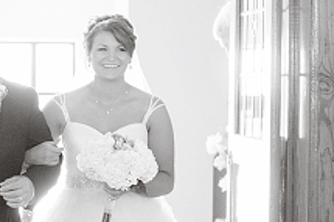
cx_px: 57
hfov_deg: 11.4
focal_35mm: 179
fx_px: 1659
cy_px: 82
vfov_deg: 7.7
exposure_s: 1/125
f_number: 2.2
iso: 1600
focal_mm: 50
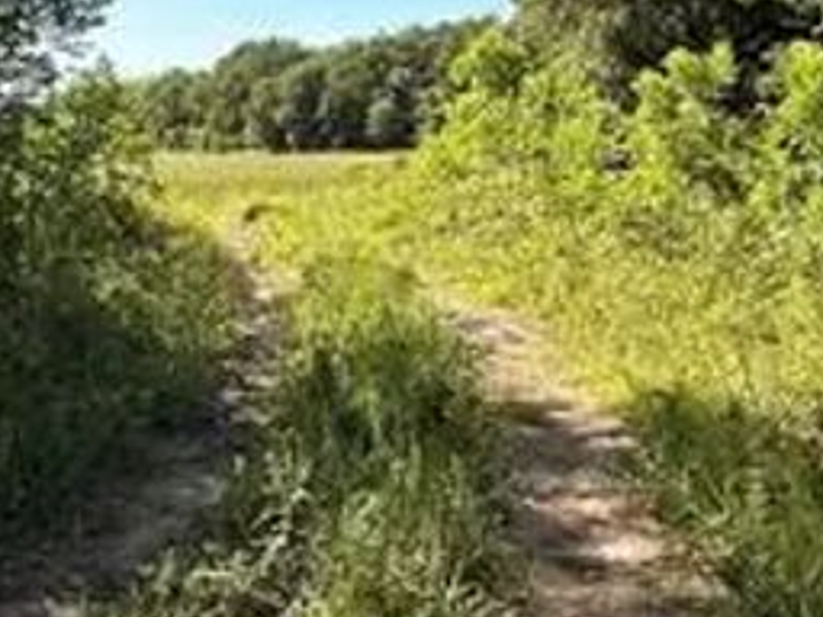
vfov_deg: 25.5
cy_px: 96
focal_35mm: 56
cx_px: 331
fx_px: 1331
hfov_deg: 34.2
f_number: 2.2
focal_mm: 2.22
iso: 50
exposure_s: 1/1511
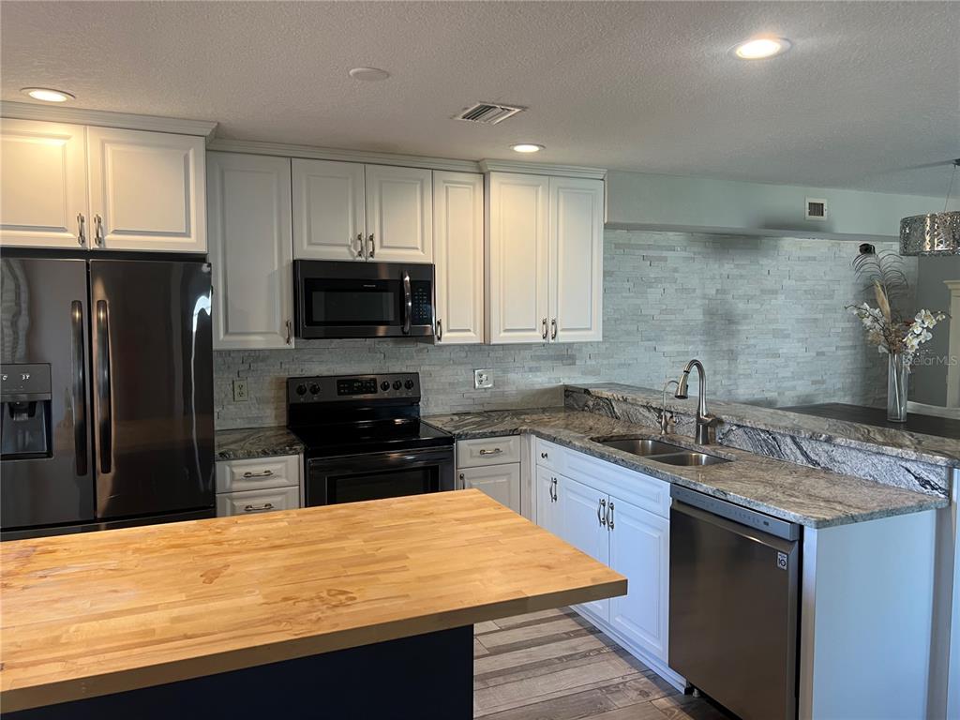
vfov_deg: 53.1
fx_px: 721
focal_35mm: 26
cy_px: 360
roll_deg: -0.6
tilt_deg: -1.8
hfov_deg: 67.3
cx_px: 480
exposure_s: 1/60
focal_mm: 5.7
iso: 100
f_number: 1.5
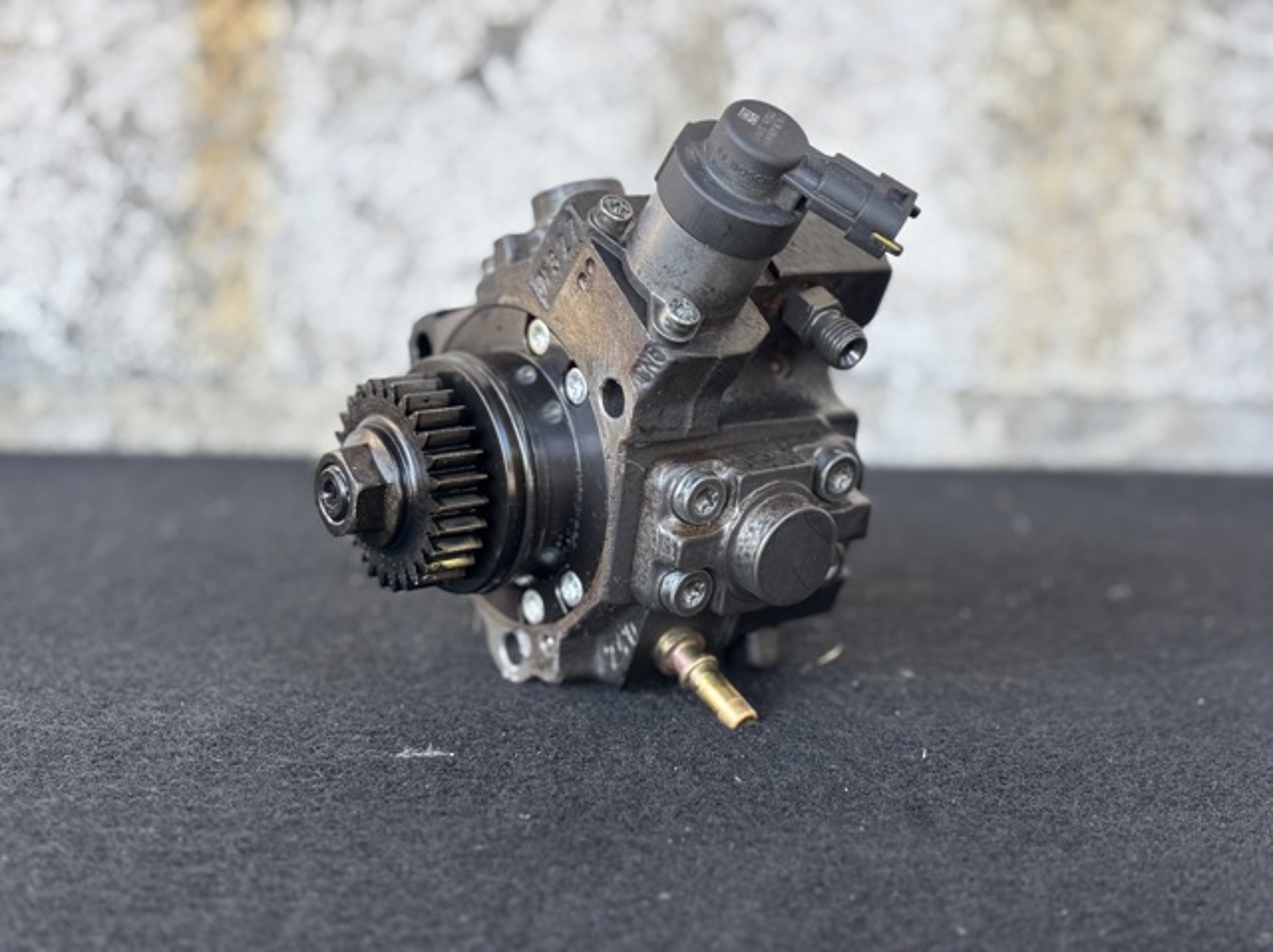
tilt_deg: -12.9
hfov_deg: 36.8
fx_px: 1911
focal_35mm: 52
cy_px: 476
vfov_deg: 28.0
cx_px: 636
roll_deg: -1.7
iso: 40
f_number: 1.6
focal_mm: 5.96
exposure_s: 1/122
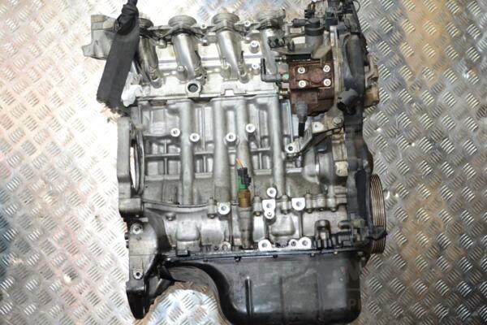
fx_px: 710
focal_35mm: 52
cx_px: 244
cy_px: 162
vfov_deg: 25.8
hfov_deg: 37.9
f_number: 5.6
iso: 1600
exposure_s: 1/60
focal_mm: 35
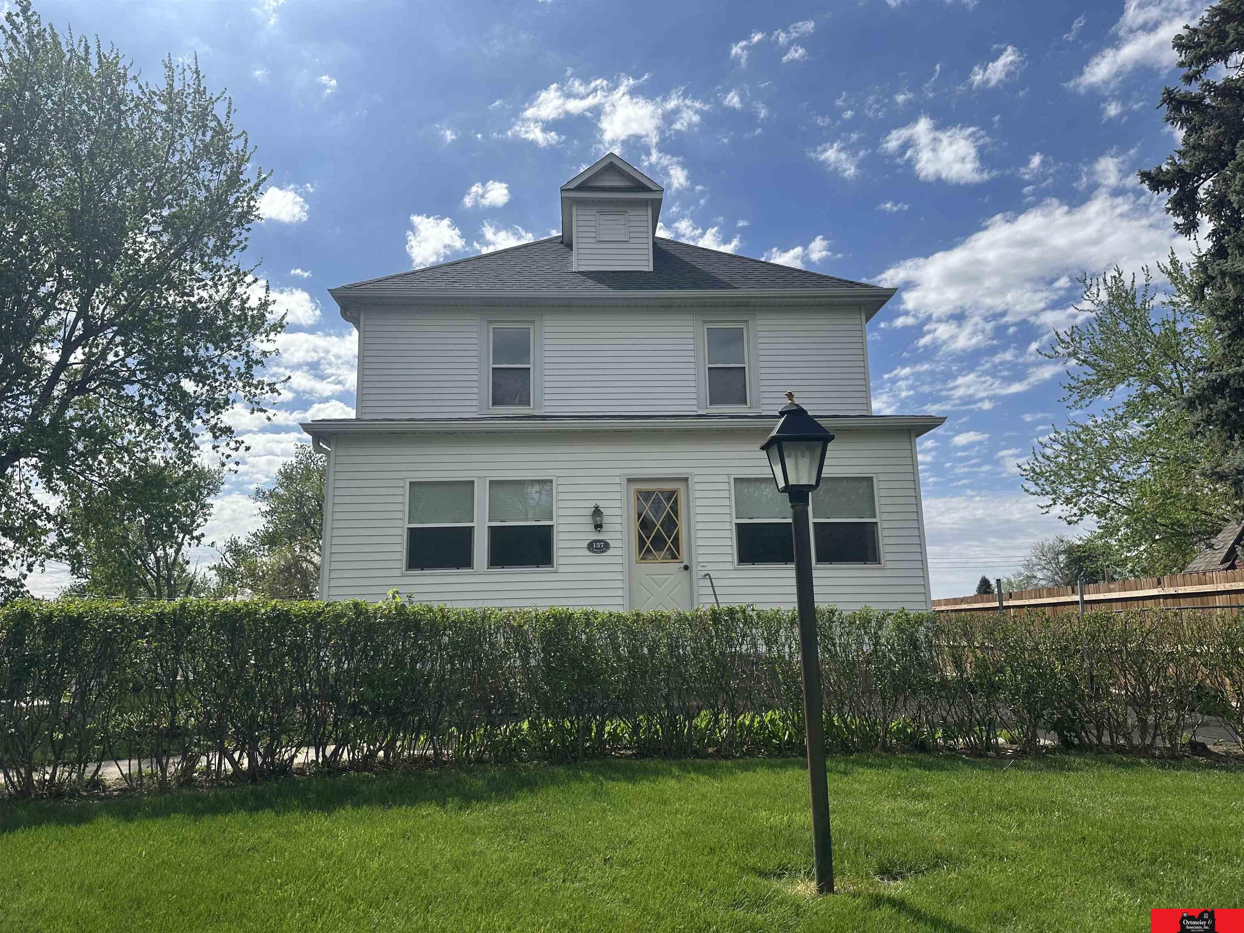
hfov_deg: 71.6
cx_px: 622
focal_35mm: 24
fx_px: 862
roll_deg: +0.8
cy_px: 466
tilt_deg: +10.6
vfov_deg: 56.8
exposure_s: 1/8929
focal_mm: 6.86
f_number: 1.78
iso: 80
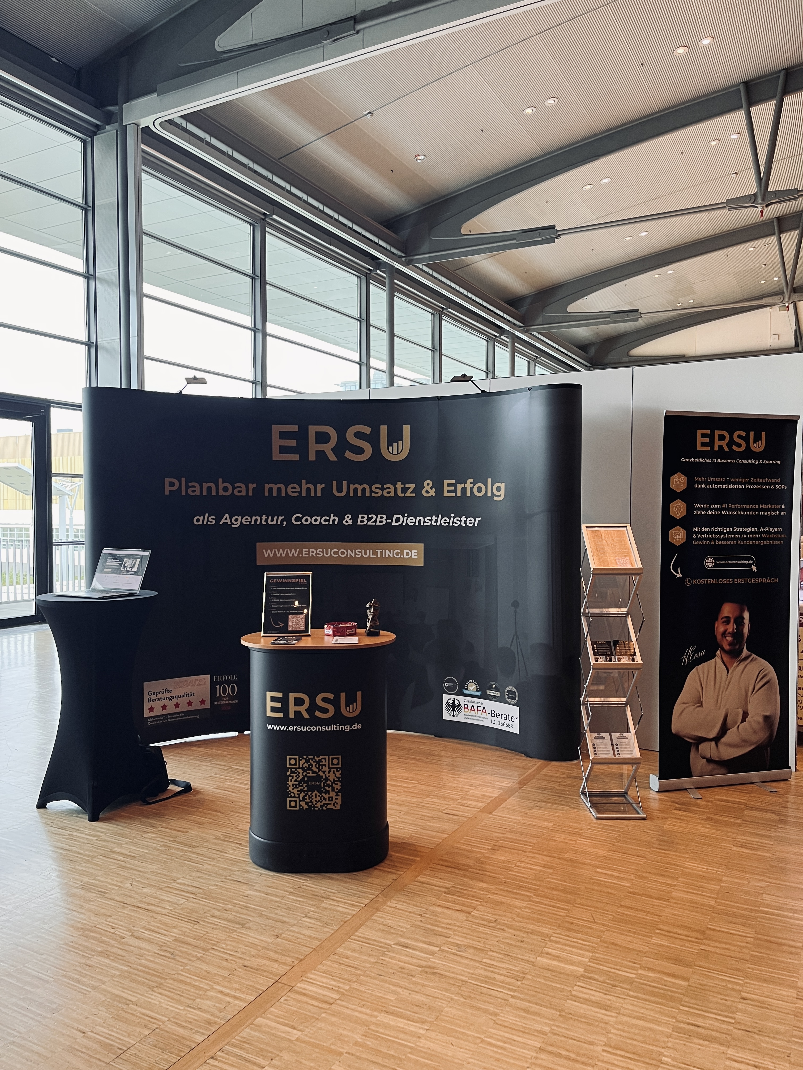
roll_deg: +0.4
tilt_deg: -2.6
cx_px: 402
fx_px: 804
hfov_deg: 53.1
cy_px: 535
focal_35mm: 26
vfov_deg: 67.3
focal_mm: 5.1
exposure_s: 1/50
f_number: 1.6
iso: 125
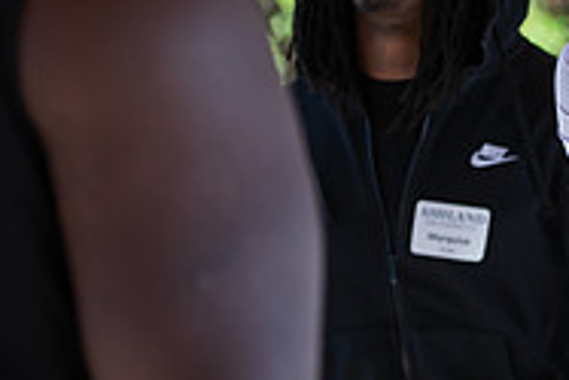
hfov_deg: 8.1
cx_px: 587
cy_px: -8
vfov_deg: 5.4
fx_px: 4018
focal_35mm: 254
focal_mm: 82
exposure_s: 1/250
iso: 125
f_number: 3.2
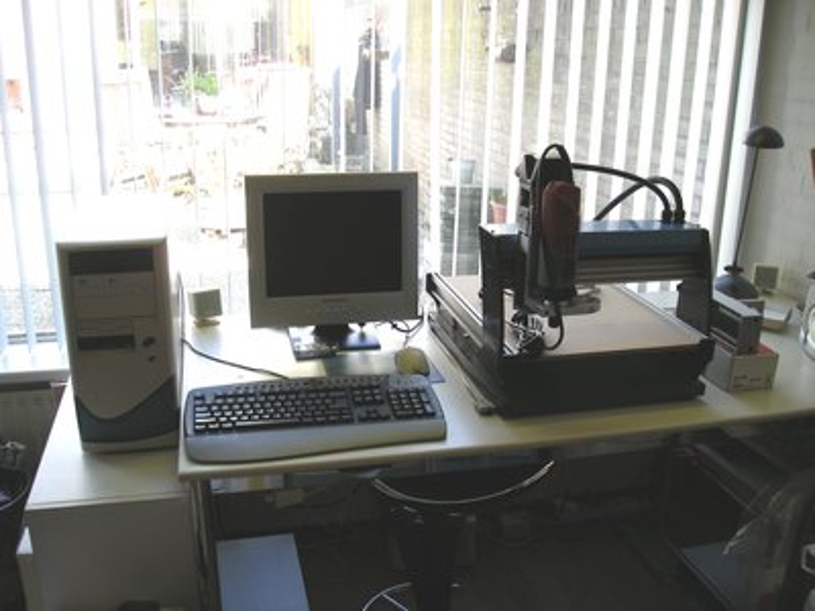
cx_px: 408
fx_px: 824
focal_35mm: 35
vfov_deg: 40.7
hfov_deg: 52.6
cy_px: 306
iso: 50
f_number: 2.8
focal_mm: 5.7
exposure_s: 1/59
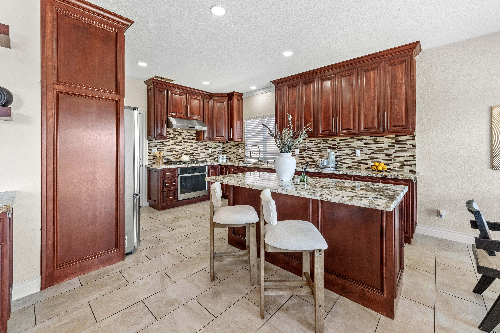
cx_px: 250
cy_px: 166
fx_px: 194
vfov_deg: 81.2
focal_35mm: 14
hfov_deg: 104.3
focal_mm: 14
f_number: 5.6
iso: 800
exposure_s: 1/45
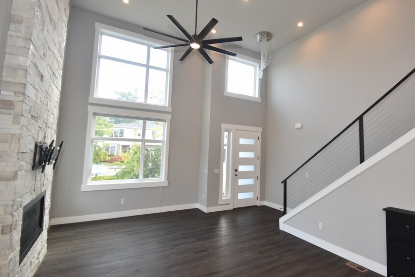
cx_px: 243
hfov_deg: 89.1
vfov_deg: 67.2
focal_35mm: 18
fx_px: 208
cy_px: 123
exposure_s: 1/125
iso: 800
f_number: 4
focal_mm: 10
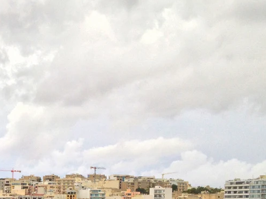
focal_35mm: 85
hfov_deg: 22.0
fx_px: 653
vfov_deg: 16.8
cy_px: 223
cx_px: -14
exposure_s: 1/120
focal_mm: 4.28
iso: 64
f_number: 2.4
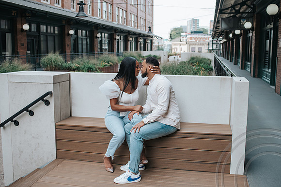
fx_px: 293
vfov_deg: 35.5
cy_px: 88
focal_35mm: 38
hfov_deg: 51.2
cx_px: 149
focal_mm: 35
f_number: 3.2
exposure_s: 1/640
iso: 640
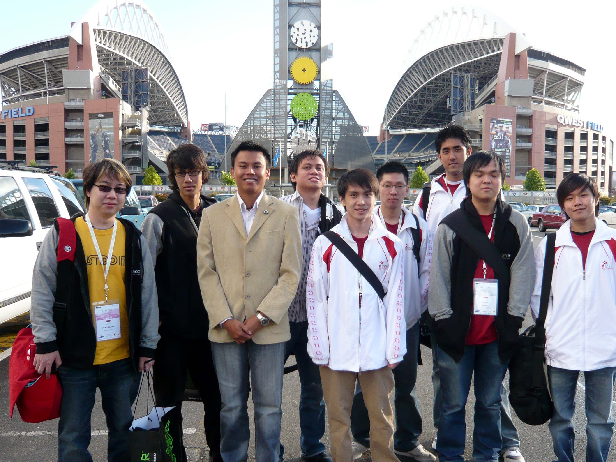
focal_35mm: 36
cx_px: 328
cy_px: 256
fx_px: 641
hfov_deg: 51.3
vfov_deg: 39.6
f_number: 3
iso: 100
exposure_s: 1/250
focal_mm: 5.2
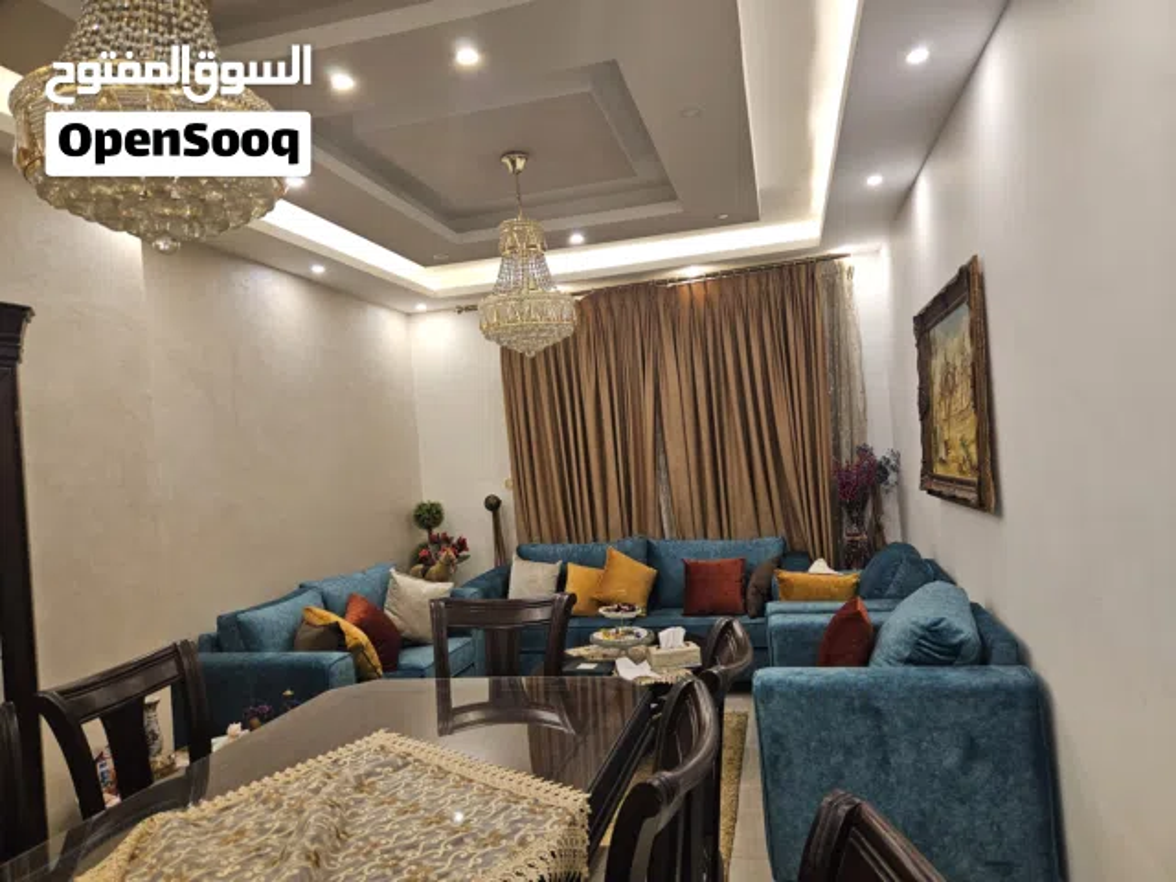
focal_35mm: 23
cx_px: 588
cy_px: 441
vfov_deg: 58.9
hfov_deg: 73.9
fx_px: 781
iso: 400
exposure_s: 1/100
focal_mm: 5.4
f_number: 1.8
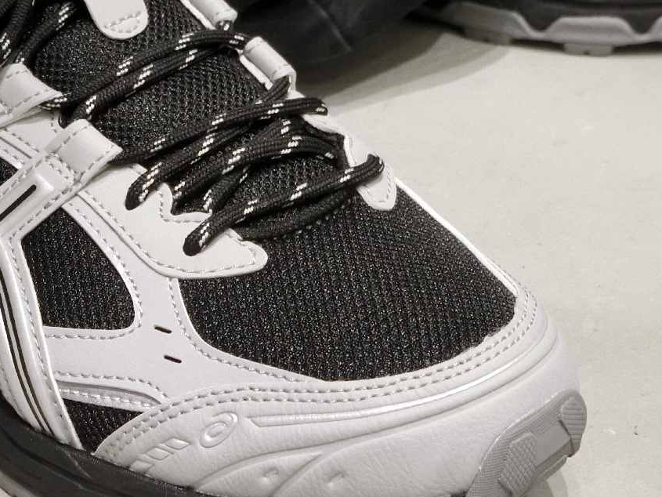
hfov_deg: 17.0
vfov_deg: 12.9
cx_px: 160
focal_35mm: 115
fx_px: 2200
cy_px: 252
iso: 800
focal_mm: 12.4
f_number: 5.2
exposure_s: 1/50
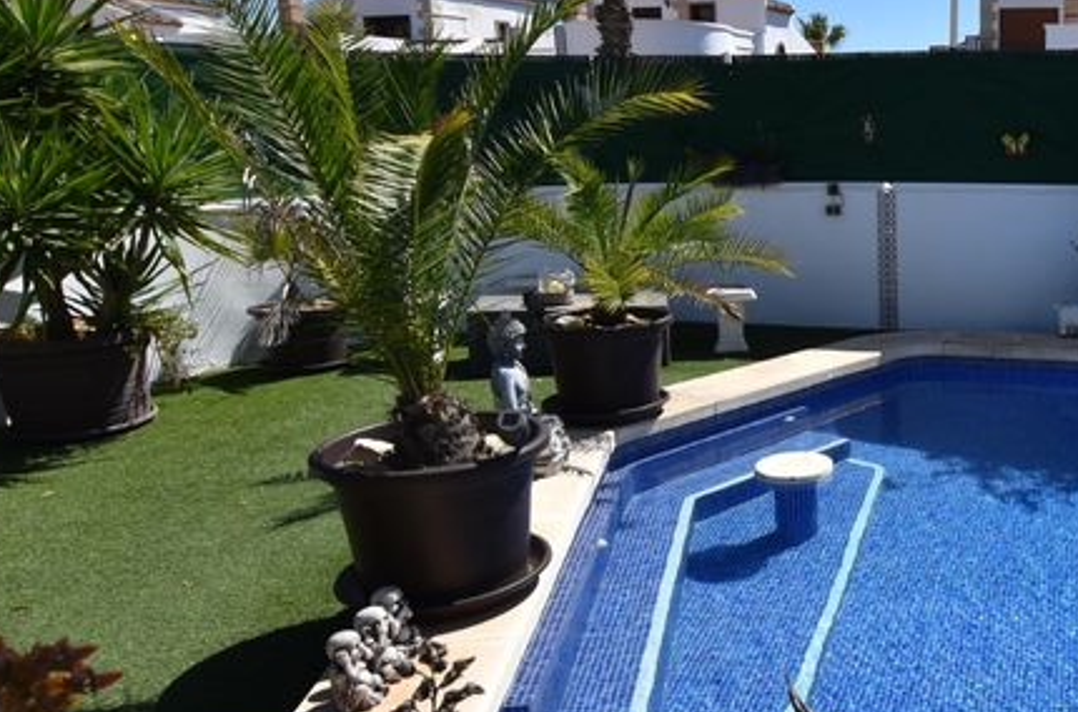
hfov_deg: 50.3
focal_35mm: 33
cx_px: 986
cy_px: 322
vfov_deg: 39.7
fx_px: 985
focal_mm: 10
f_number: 9
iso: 200
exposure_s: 1/640
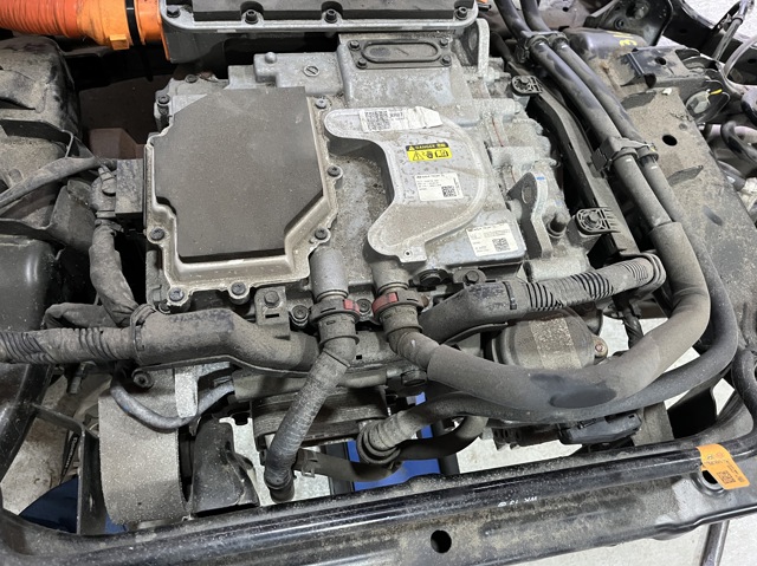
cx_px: 378
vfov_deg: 53.0
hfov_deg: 67.3
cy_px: 283
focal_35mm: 26
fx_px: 568
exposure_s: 1/50
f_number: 1.6
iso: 500
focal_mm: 5.1
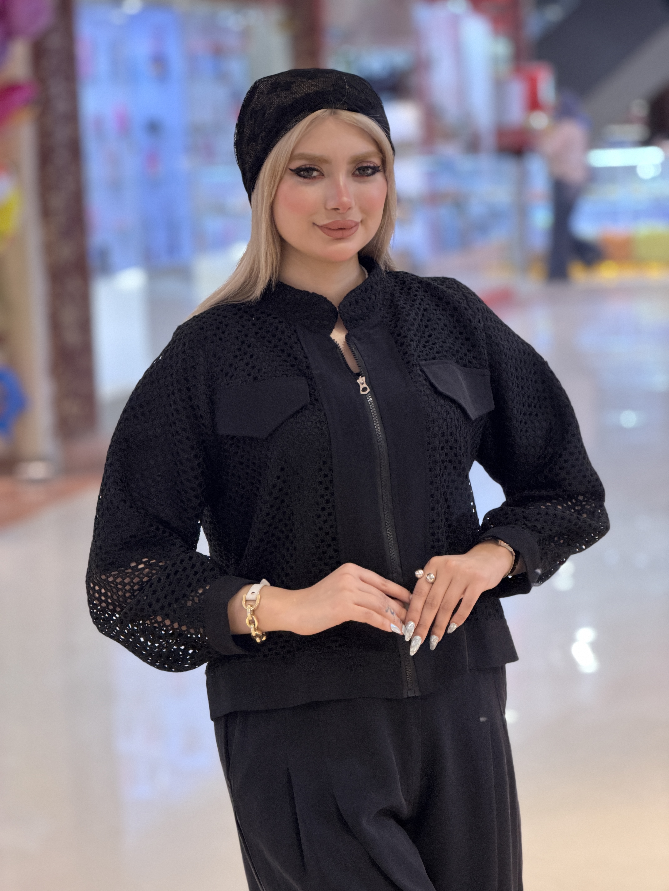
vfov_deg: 19.6
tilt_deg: -7.5
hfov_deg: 14.8
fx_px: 2577
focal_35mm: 100
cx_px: 334
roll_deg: +1.6
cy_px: 446
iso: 320
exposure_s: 1/50
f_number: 2.8
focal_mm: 16.89
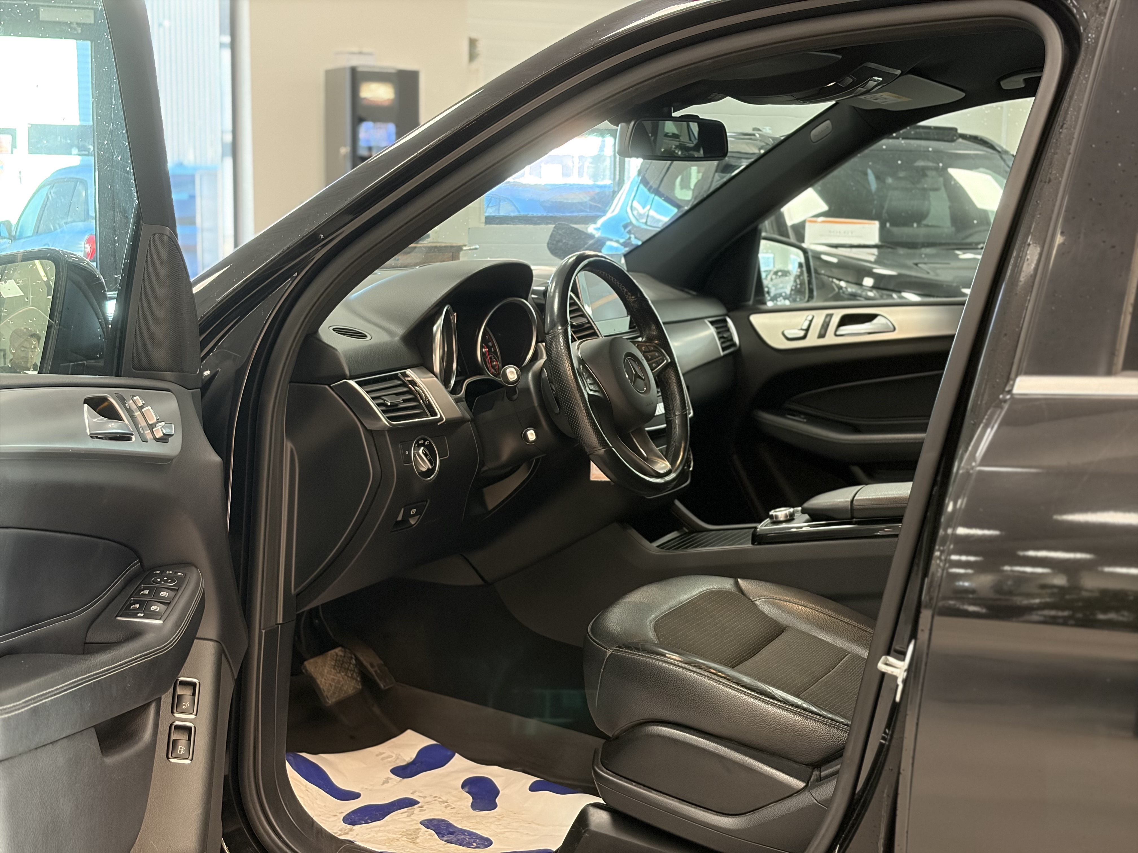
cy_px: 426
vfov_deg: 28.0
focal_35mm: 52
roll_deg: -0.4
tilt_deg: -7.4
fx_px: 1709
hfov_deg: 36.8
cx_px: 569
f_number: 1.6
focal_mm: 5.96
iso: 200
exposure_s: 1/40
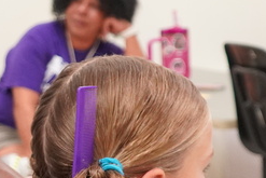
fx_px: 1286
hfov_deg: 11.3
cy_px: 100
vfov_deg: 7.9
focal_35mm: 174
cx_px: -143
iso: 2000
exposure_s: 1/160
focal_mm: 28
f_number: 4
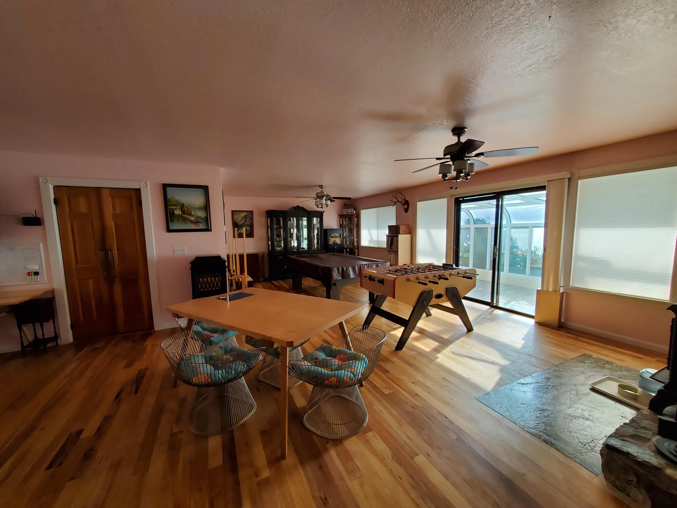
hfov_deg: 106.2
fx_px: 254
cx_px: 338
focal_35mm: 13
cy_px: 254
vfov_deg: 89.9
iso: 64
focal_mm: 1.8
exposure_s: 1/70
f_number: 2.2
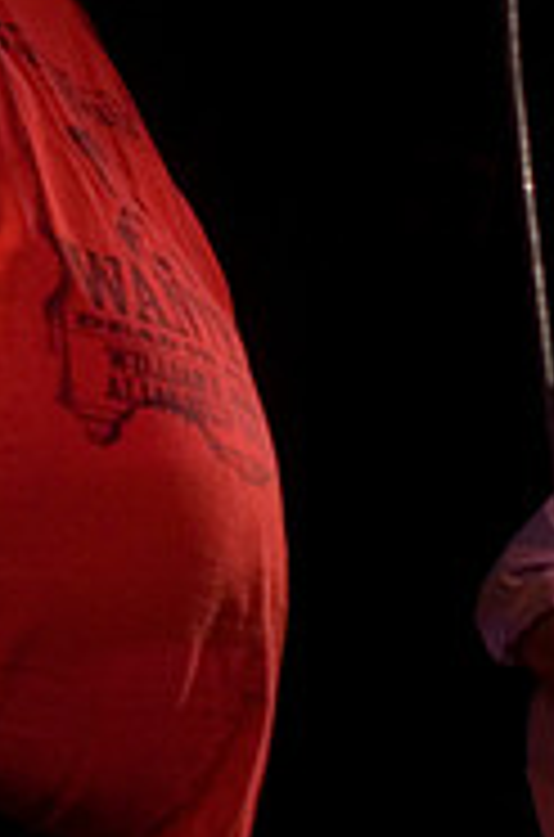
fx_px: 2953
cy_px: 310
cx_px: 79
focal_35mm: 127
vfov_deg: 16.1
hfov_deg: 10.7
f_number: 2.8
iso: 800
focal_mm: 35
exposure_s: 1/40
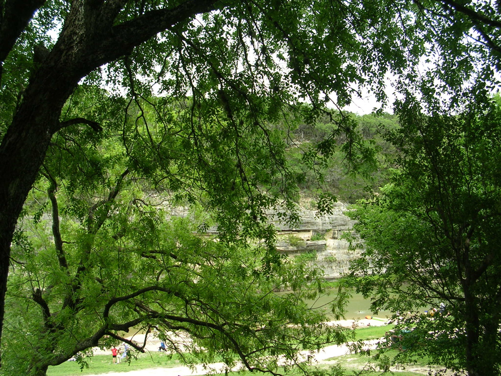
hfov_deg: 49.0
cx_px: 250
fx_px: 550
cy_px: 188
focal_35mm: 38
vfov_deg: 37.7
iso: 50
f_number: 2.8
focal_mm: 5.8
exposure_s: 1/323
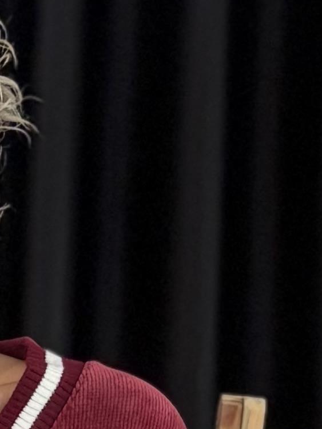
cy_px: 1125
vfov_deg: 8.8
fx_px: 2454
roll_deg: -0.1
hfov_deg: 7.3
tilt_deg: -10.5
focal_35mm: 198
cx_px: -230
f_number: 1.6
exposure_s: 1/102
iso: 125
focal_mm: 5.96
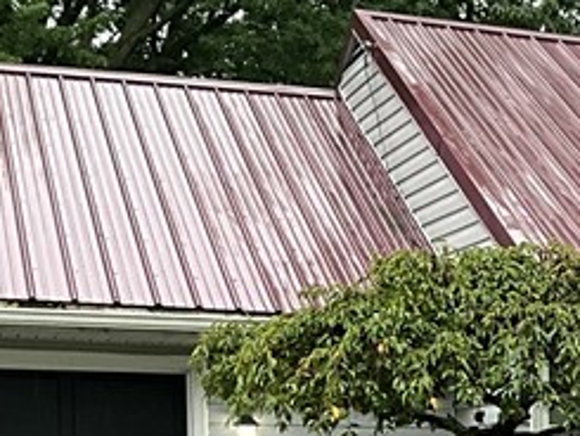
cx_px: 852
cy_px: 699
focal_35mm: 121
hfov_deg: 15.1
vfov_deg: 11.6
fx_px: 2028
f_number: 1.8
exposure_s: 1/122
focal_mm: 3
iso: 32
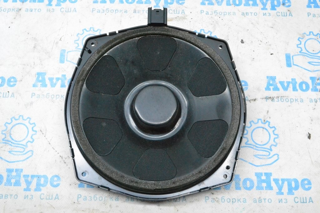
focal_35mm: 39
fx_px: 347
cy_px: 106
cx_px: 160
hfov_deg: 49.5
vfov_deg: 34.2
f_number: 10
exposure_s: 1/125
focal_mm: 26
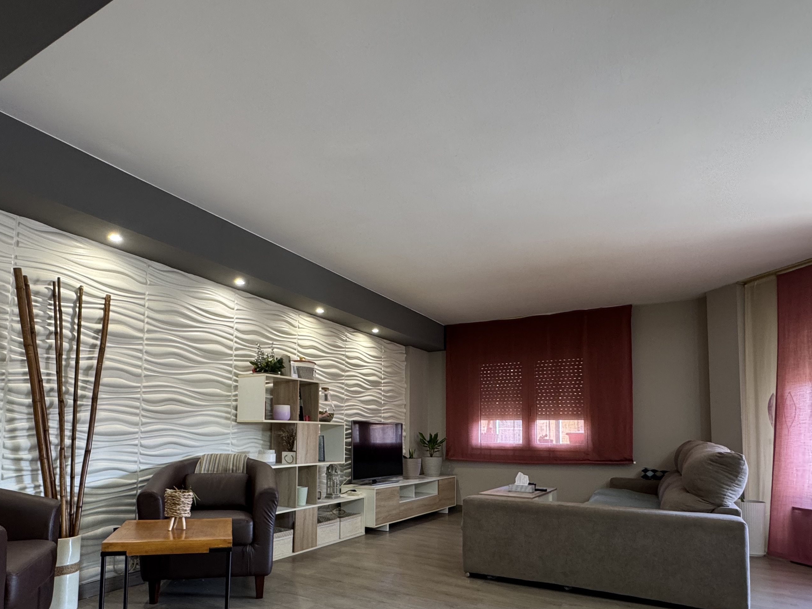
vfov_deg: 59.9
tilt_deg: +4.5
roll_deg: -0.6
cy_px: 397
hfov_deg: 76.2
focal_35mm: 22
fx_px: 516
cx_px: 366
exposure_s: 1/50
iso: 200
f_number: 2.2
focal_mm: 2.22
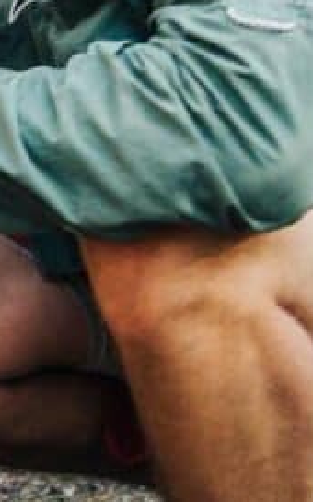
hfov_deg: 6.7
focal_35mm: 184
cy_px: 129
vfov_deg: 11.4
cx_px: -517
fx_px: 2511
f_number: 2.8
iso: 31
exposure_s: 1/80
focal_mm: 32
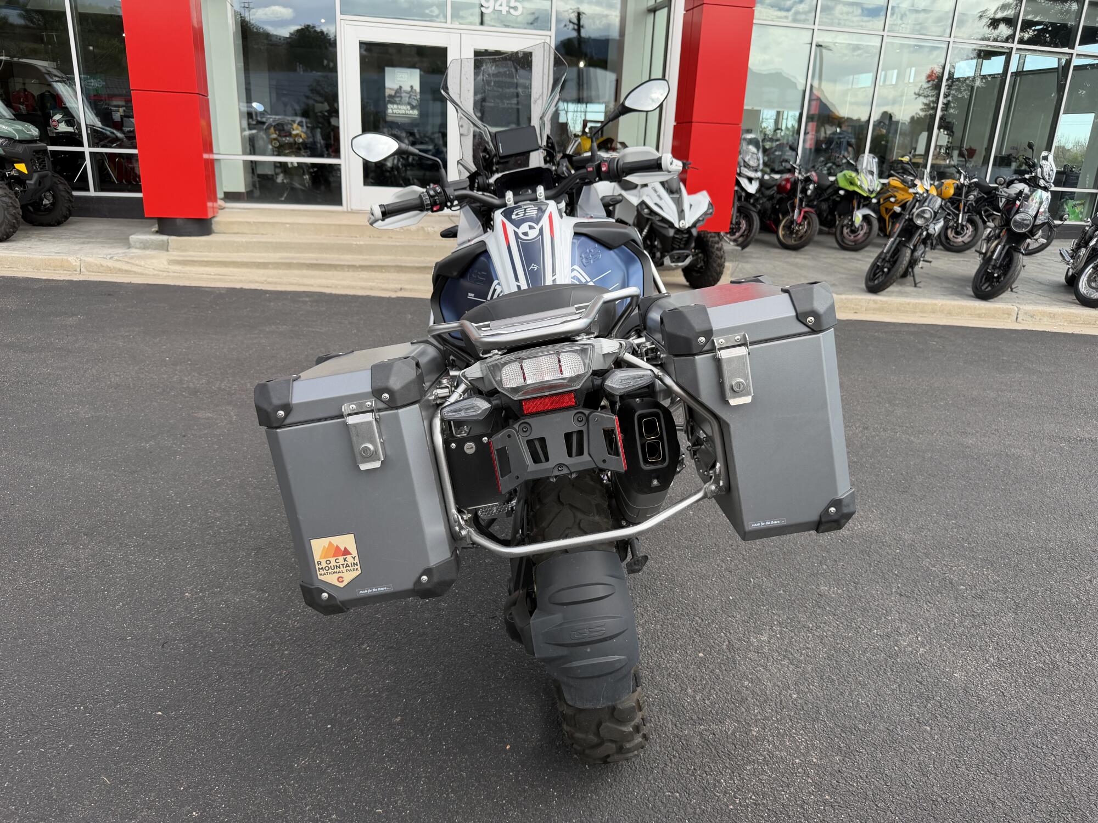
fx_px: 761
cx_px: 549
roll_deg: -1.6
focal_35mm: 24
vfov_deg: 56.8
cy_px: 412
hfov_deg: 71.6
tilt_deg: -18.1
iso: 80
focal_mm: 6.76
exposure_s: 1/708
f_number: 1.78
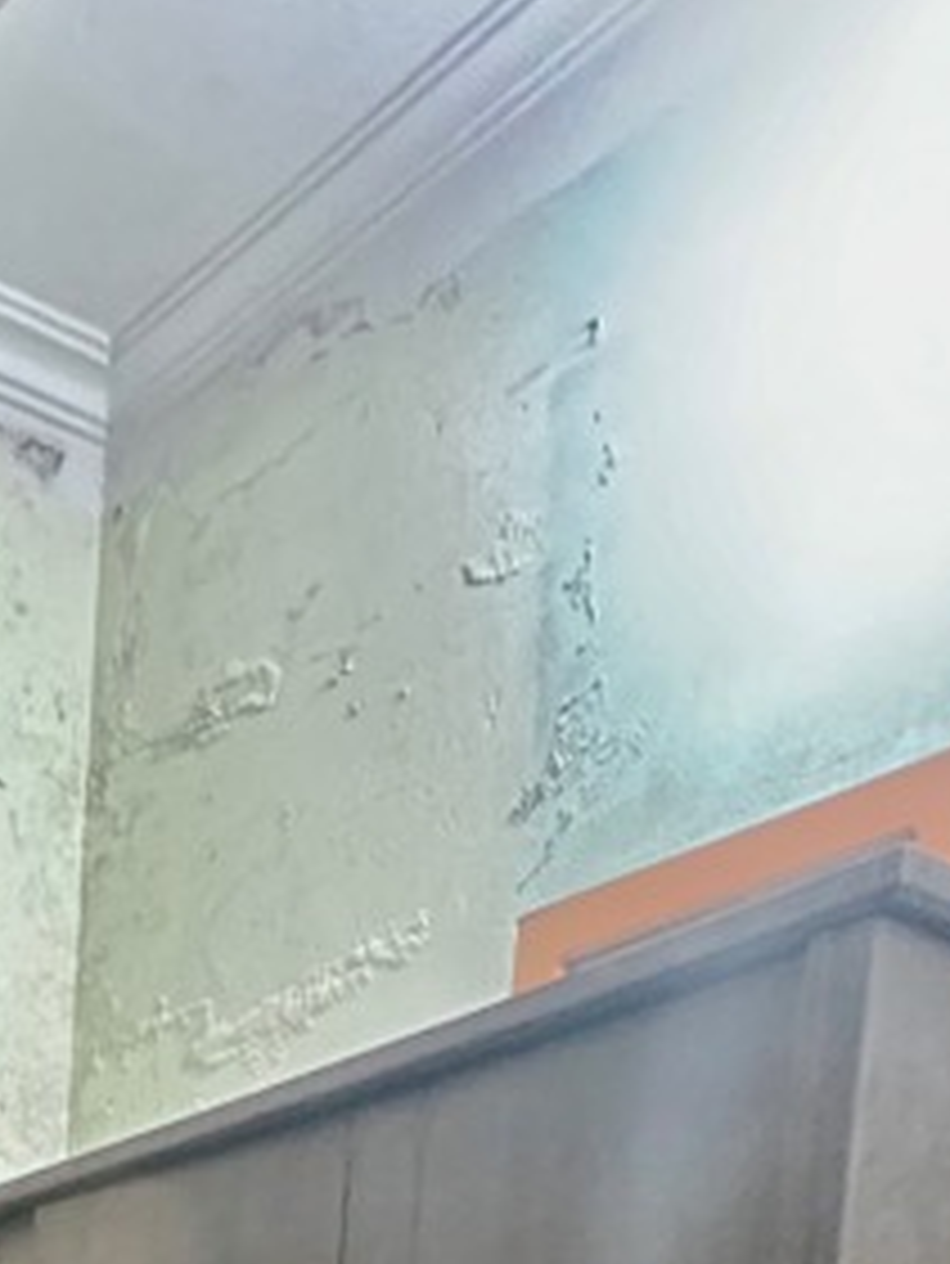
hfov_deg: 23.6
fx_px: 1865
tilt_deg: -5.5
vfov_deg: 25.6
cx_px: -423
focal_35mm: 51
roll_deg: -0.2
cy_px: 1988
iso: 500
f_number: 2.2
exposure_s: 1/50
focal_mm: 2.22
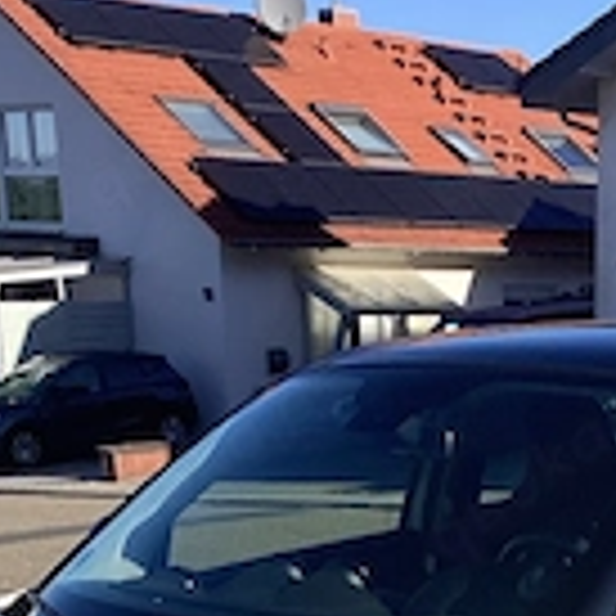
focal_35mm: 80
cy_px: 859
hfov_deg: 20.7
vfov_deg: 19.5
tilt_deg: -21.4
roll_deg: -1.7
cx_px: 656
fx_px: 1611
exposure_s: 1/2262
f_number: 2.4
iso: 25
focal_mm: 3.3
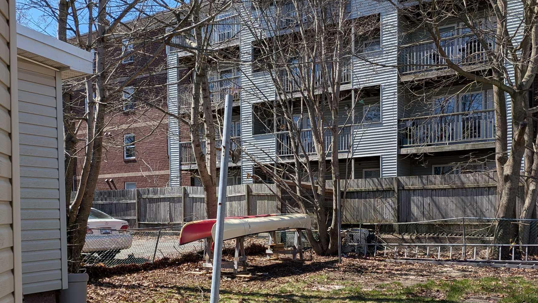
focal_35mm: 35
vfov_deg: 33.1
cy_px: 227
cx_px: 268
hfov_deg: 56.6
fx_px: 499
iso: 33
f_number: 1.7
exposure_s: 1/1232
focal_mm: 4.53
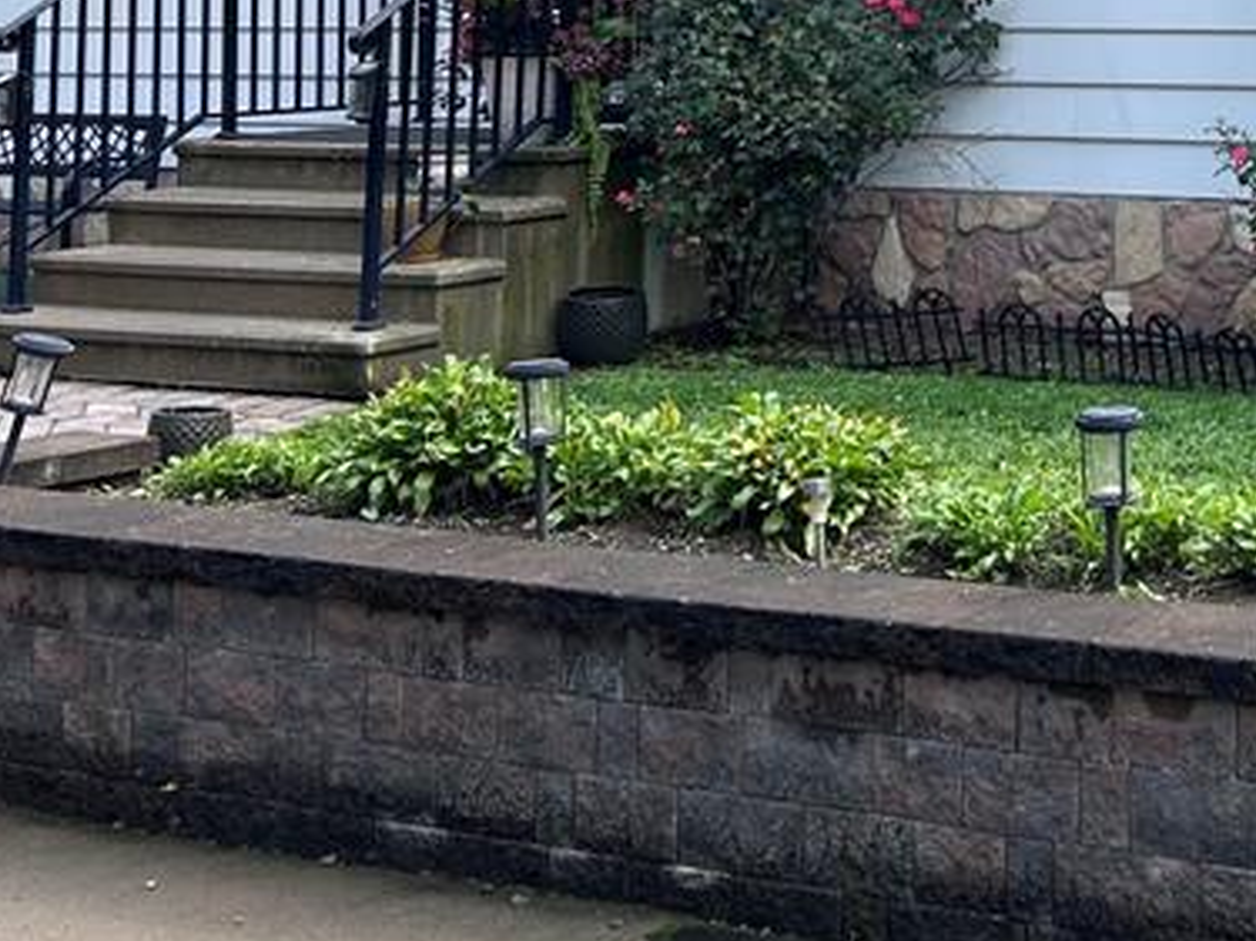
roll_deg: +0.5
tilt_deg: +2.6
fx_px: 2575
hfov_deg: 25.7
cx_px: 1320
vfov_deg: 19.7
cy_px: -121
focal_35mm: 71
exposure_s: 1/1751
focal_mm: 5.7
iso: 50
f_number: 1.5
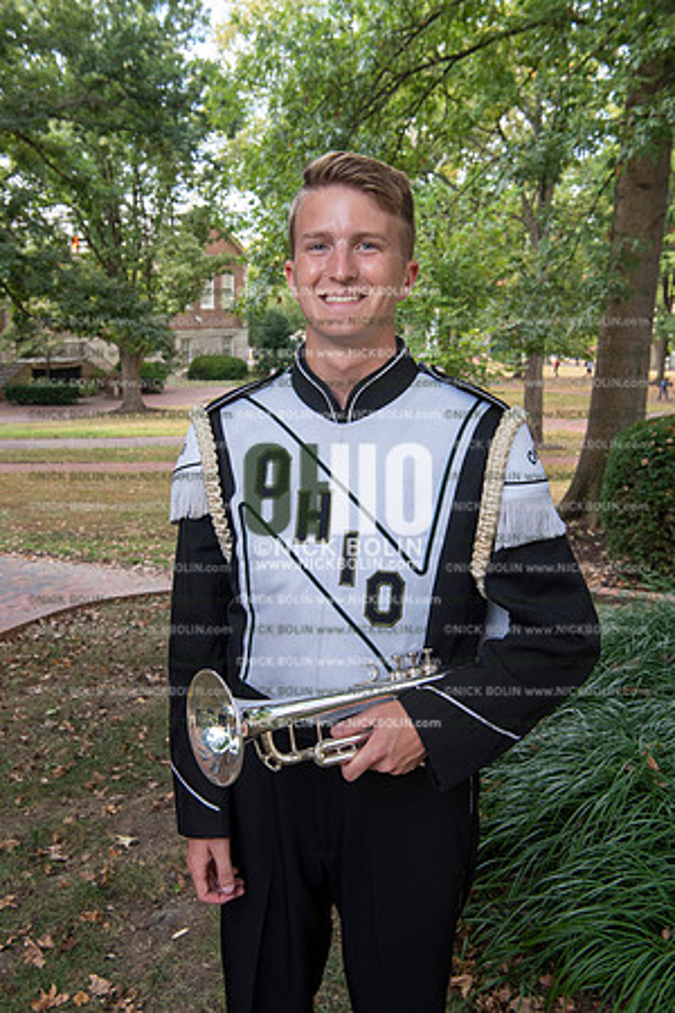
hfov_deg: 35.1
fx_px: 1069
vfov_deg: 50.7
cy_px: 506
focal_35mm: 38
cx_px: 338
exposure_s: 1/100
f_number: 8
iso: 500
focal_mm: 38
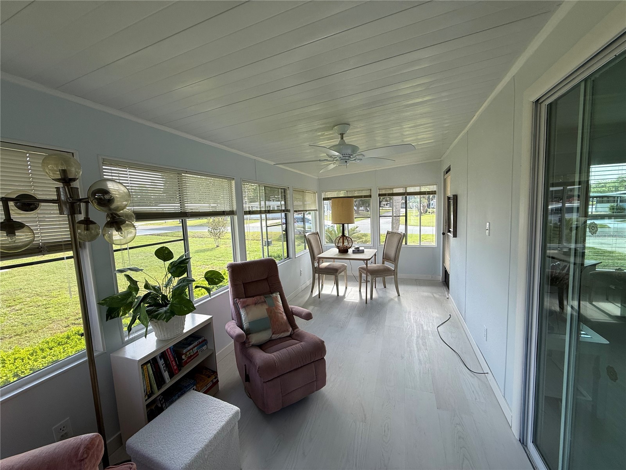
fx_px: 253
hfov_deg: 102.1
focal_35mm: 14
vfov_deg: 85.7
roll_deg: +1.4
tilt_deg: -5.3
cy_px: 235
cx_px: 313
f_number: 2.2
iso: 50
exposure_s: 1/294
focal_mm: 2.22
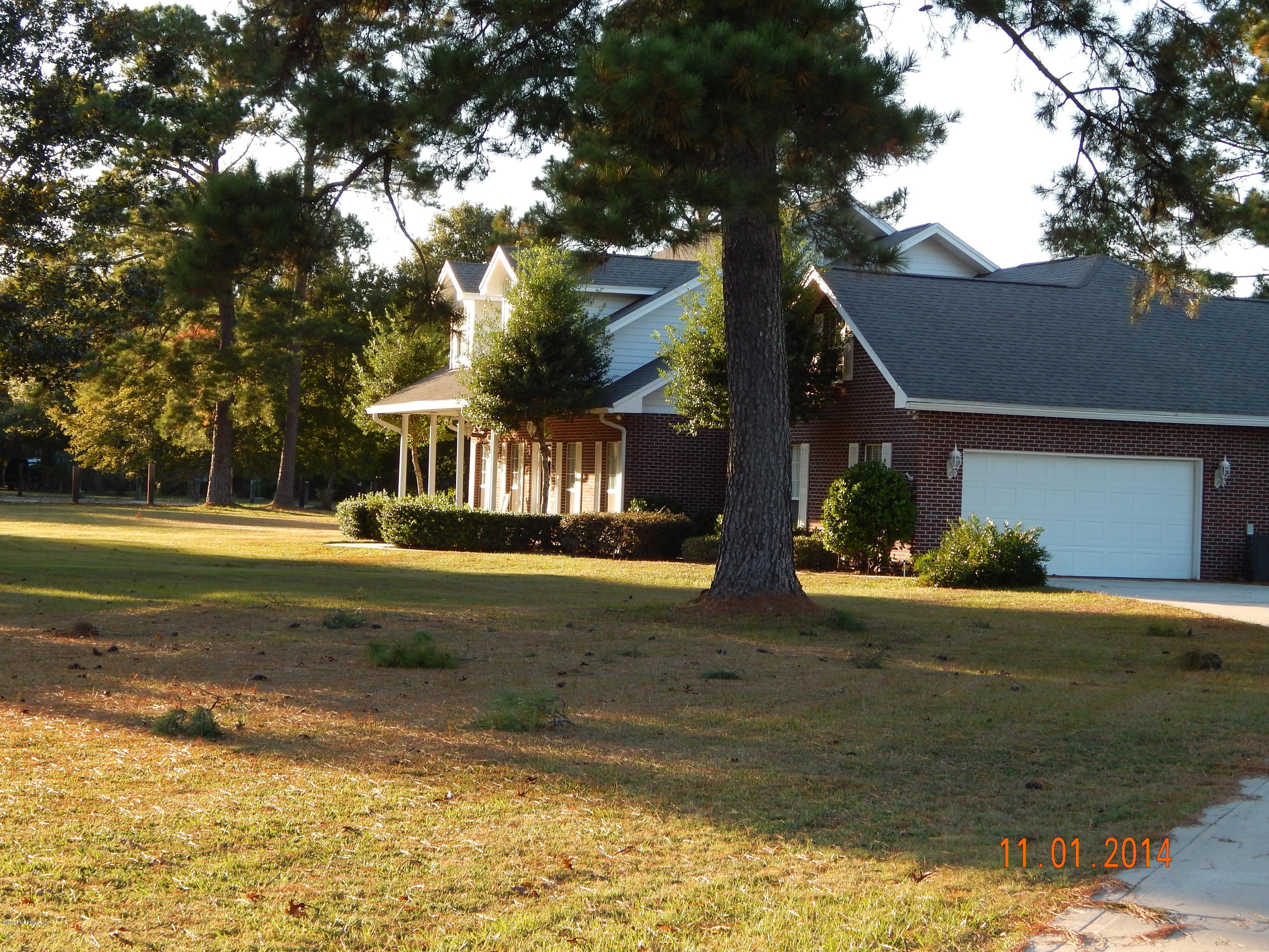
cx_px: 634
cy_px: 476
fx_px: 2529
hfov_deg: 28.2
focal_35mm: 69
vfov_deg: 21.3
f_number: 4.1
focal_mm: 12.3
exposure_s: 1/160
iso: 125
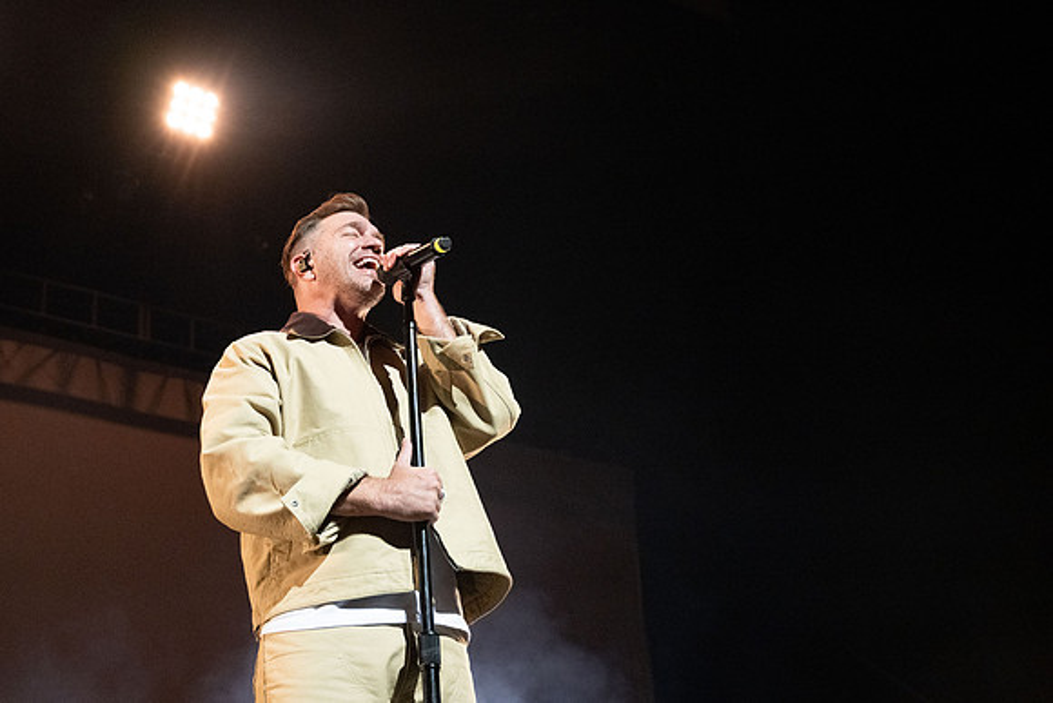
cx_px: 428
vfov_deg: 25.8
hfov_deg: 37.8
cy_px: 303
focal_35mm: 52
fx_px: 1531
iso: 5000
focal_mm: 44
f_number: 4
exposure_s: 1/320
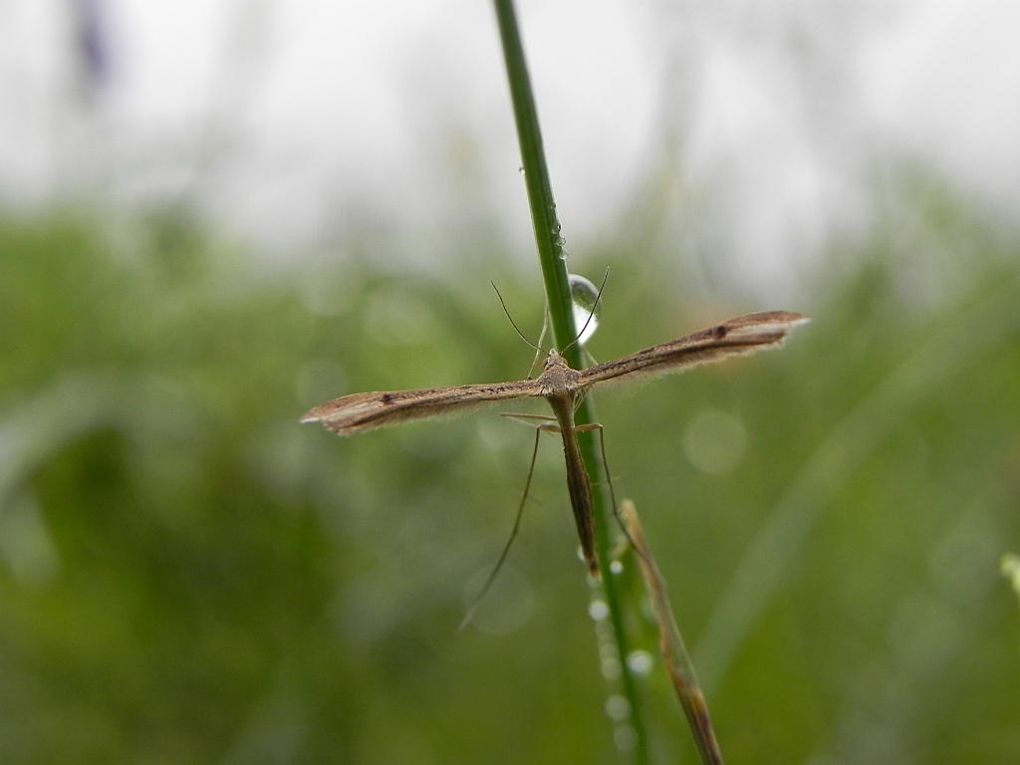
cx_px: 510
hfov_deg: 23.0
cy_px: 382
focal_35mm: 85
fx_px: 2505
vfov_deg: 17.4
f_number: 4
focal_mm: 15.1
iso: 160
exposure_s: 1/432
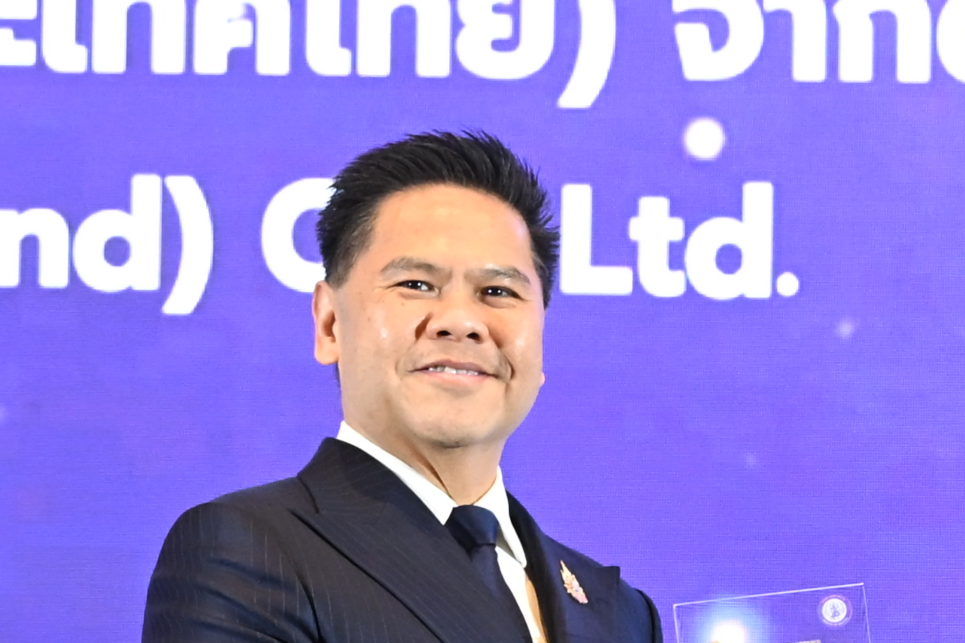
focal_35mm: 527
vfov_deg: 2.6
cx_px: 725
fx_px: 14125
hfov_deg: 3.9
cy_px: 756
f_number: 6.3
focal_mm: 120
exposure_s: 1/100
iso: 3200
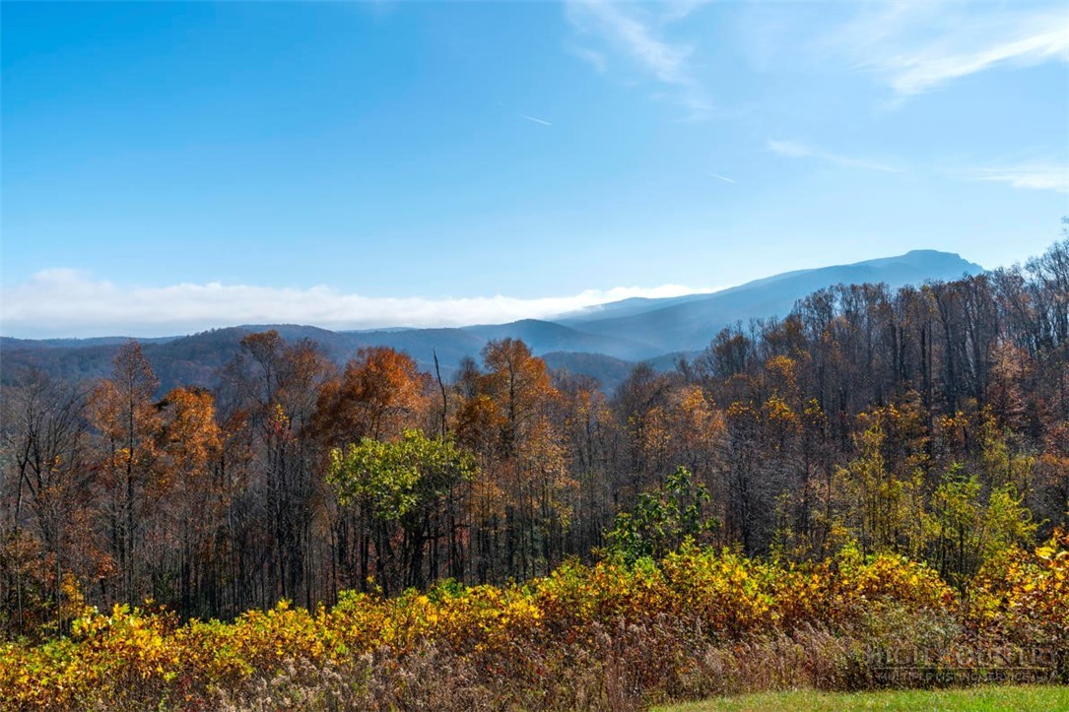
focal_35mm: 28
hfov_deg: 65.5
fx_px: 831
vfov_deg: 46.4
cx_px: 534
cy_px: 356
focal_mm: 28
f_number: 10
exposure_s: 1/200
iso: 100
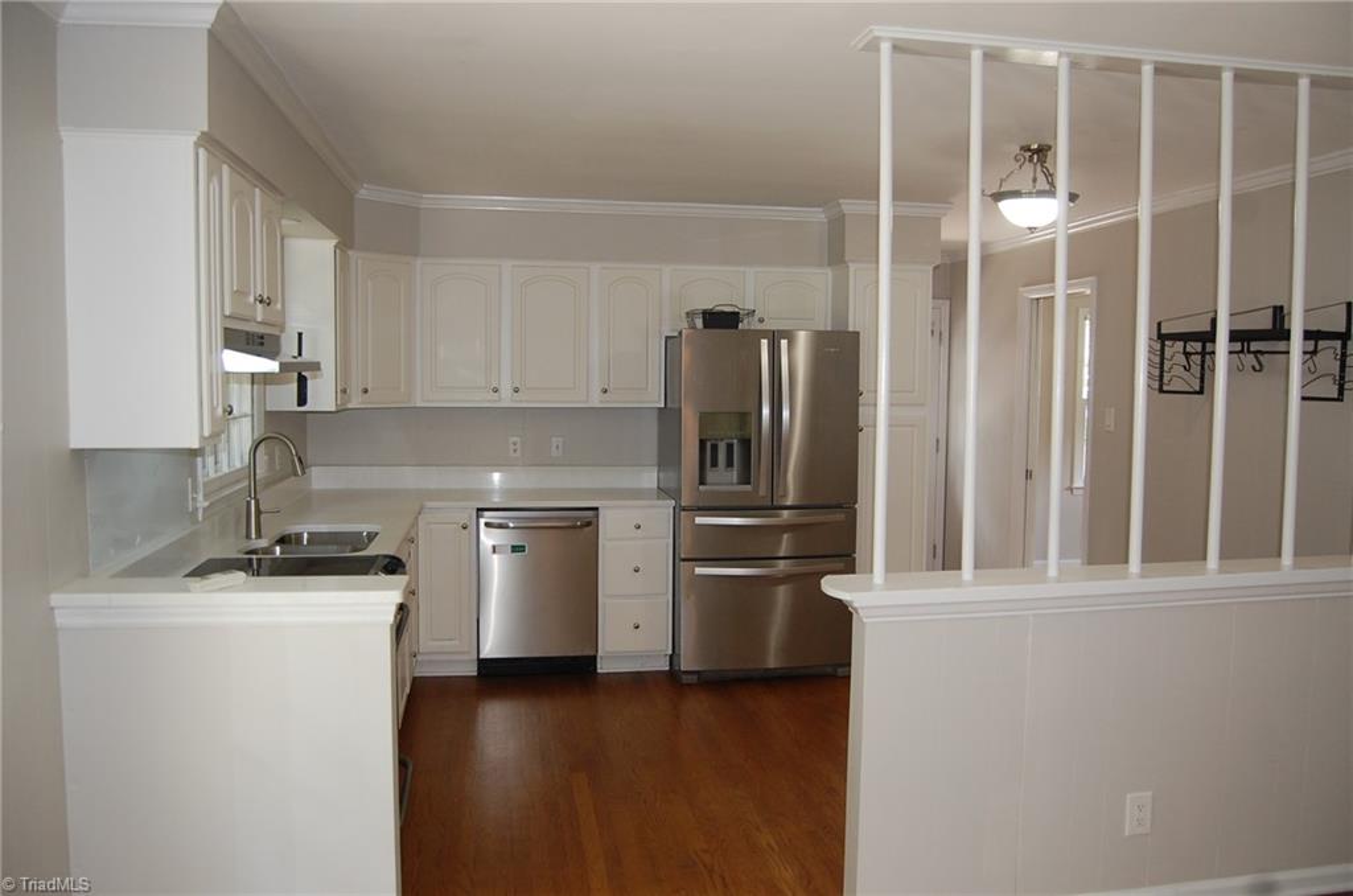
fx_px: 1013
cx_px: 676
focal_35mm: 27
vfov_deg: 47.7
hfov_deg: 67.5
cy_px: 448
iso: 400
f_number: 3.5
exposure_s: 1/60
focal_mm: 18
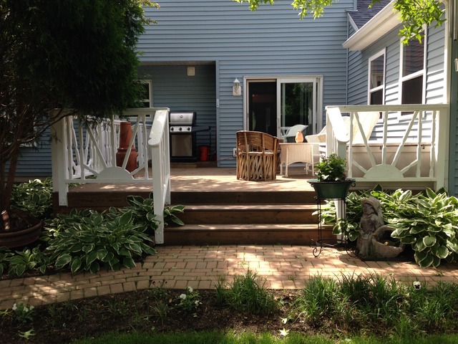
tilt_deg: -6.4
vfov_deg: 42.9
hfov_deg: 55.4
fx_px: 437
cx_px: 229
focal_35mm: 33
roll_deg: +1.1
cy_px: 172
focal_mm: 4.12
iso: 50
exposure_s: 1/282
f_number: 2.4
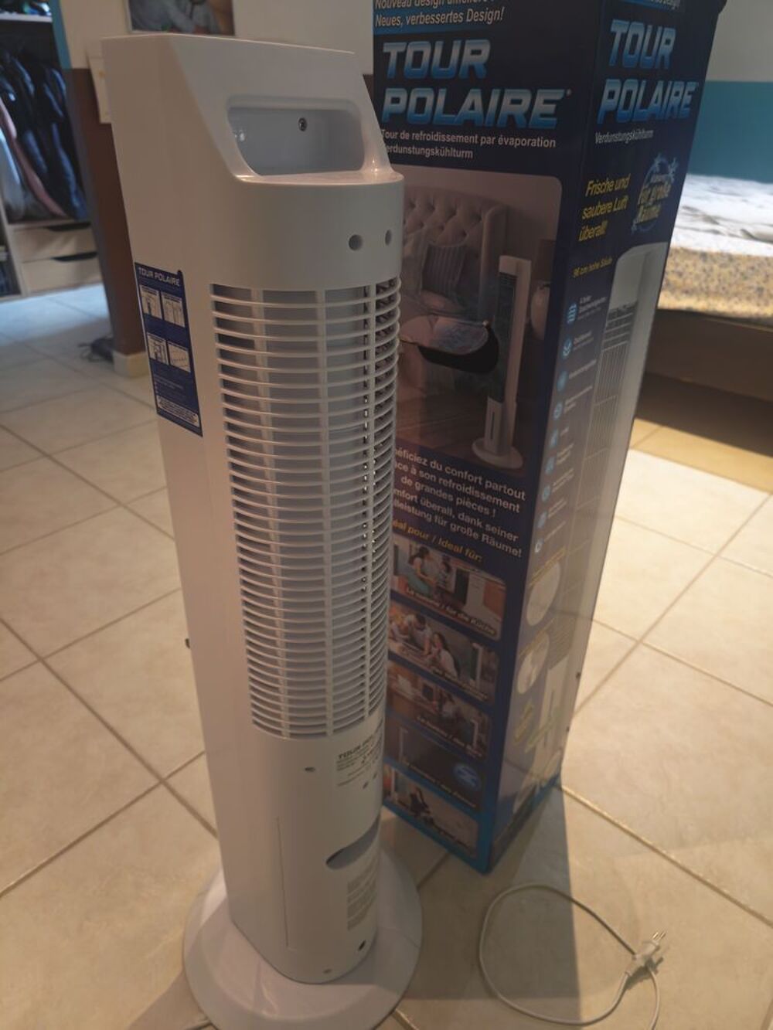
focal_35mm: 23
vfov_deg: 73.9
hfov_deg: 58.9
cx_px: 386
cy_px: 515
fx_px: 685
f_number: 1.6
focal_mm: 5.4
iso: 640
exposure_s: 1/33
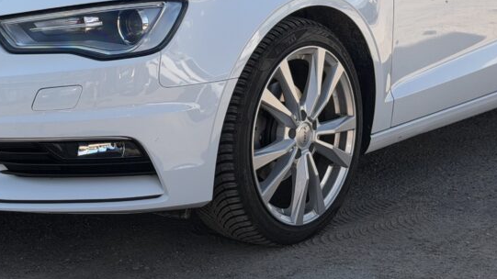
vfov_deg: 12.1
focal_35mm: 99
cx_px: 119
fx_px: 1304
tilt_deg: -7.2
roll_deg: +1.5
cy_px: 9
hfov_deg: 21.4
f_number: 1.78
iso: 64
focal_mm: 6.76
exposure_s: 1/1330
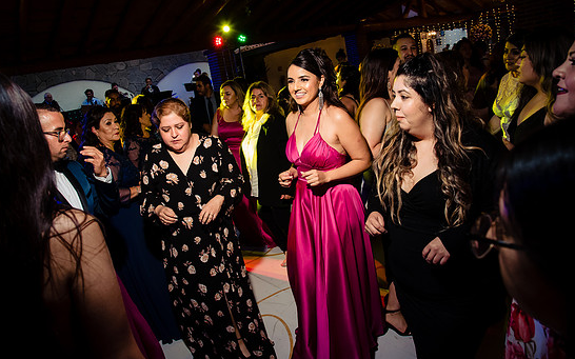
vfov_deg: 47.6
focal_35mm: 26
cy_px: 169
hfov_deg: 70.4
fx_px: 407
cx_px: 273
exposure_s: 1/80
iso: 2000
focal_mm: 24
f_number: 7.1
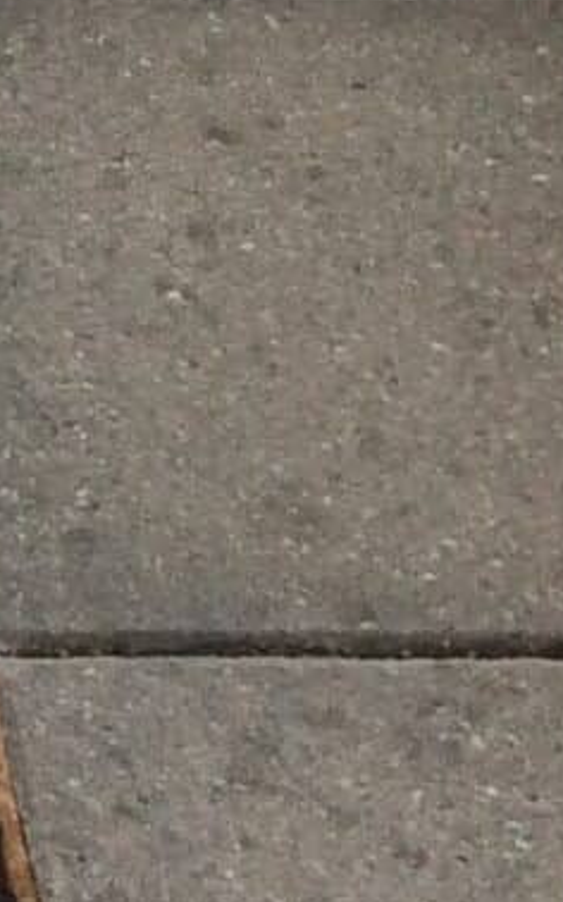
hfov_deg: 5.8
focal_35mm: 208
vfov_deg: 9.0
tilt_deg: -37.8
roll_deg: +3.5
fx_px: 5110
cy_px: -1374
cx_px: -1281
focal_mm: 4.15
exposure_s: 1/297
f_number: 2.2
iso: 32
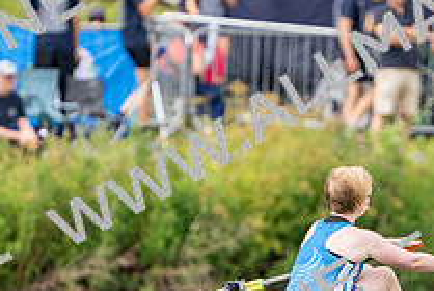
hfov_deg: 1.3
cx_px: 303
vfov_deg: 0.8
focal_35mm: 1645
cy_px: 250
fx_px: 19859
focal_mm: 594
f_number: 6.3
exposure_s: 1/1600
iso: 640
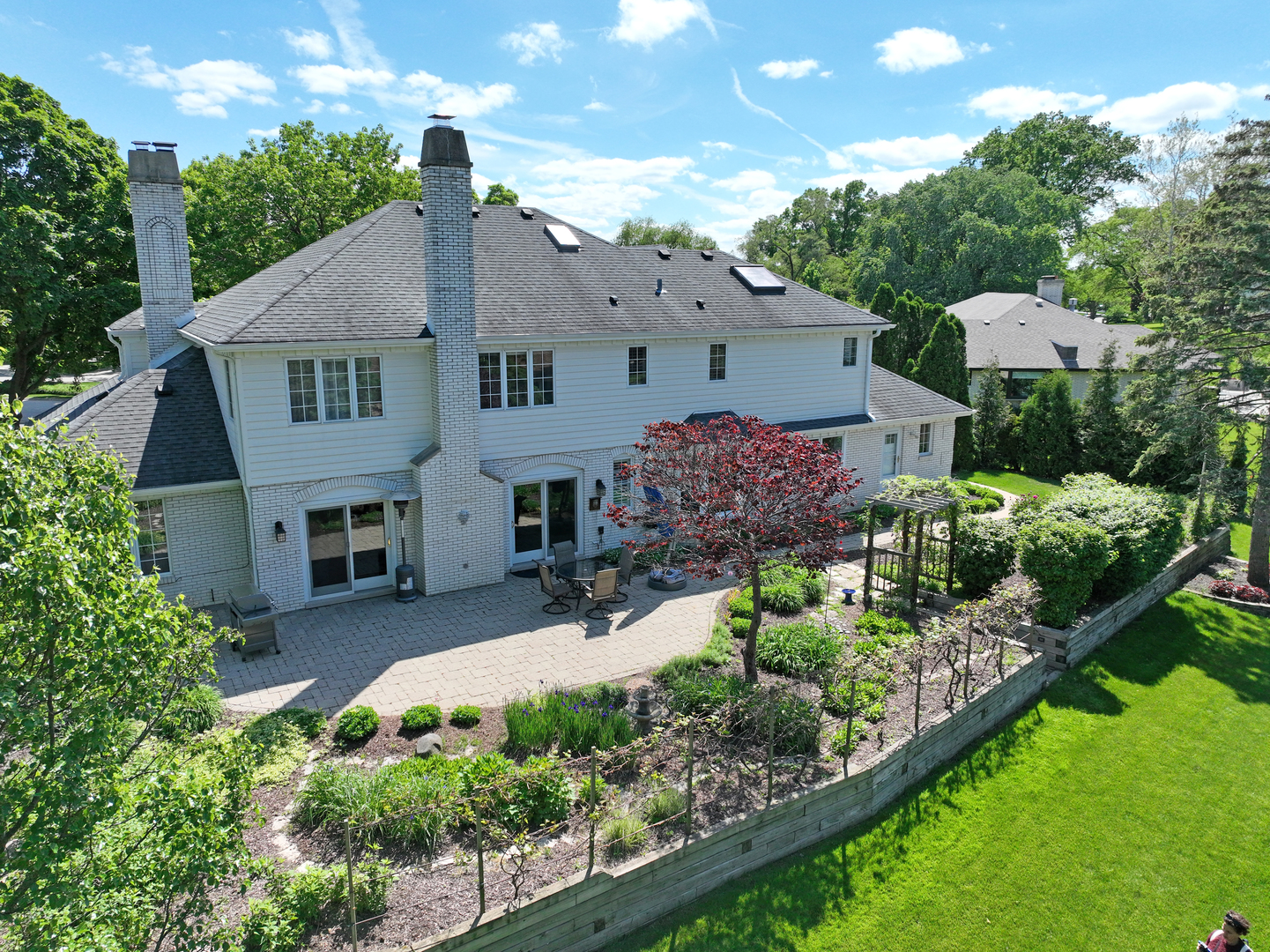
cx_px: 635
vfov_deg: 56.8
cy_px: 476
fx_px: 880
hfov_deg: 71.6
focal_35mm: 24
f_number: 2.8
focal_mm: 12.29
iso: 220
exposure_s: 1/640
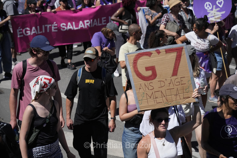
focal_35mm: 101
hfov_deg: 20.3
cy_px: 79
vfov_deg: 13.6
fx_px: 662
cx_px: 118
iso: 1000
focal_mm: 100.6
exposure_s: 1/8000
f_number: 6.3
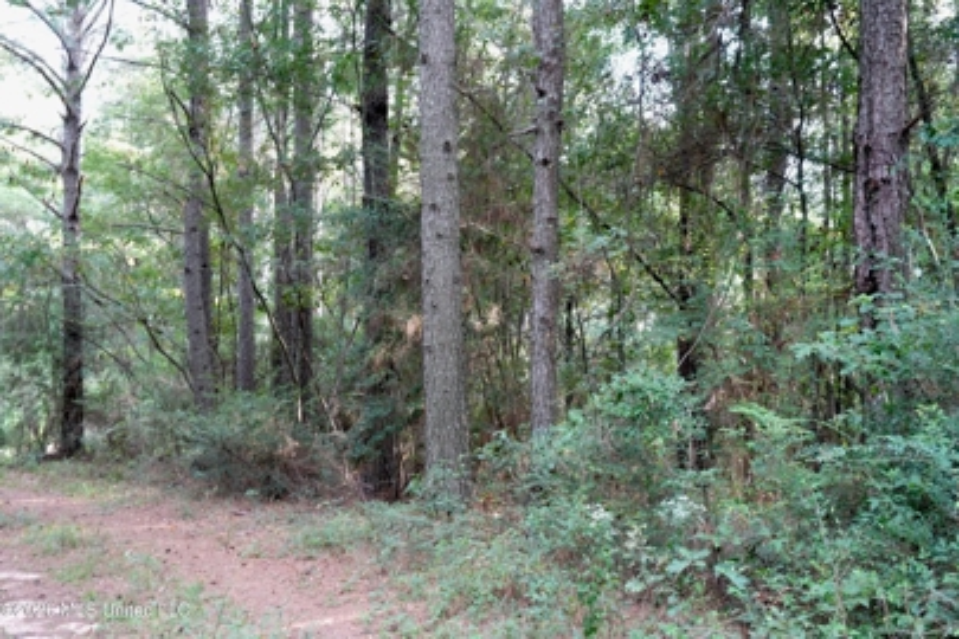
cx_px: 480
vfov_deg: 28.6
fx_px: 1252
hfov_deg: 41.9
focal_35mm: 47
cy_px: 320
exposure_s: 1/13
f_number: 5
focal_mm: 47
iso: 250
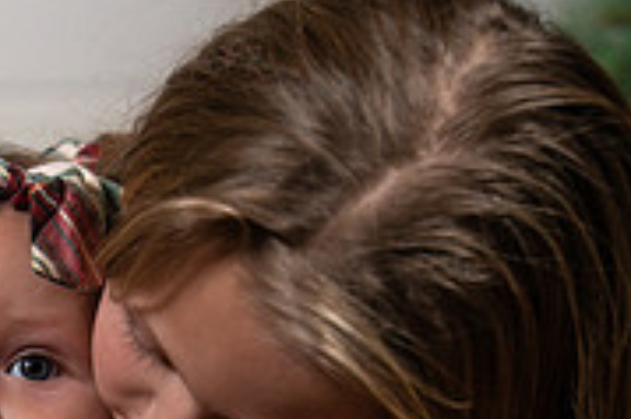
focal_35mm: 227
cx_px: -134
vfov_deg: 6.0
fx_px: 3975
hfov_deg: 9.0
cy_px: 639
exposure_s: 1/250
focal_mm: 70
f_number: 4
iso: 250
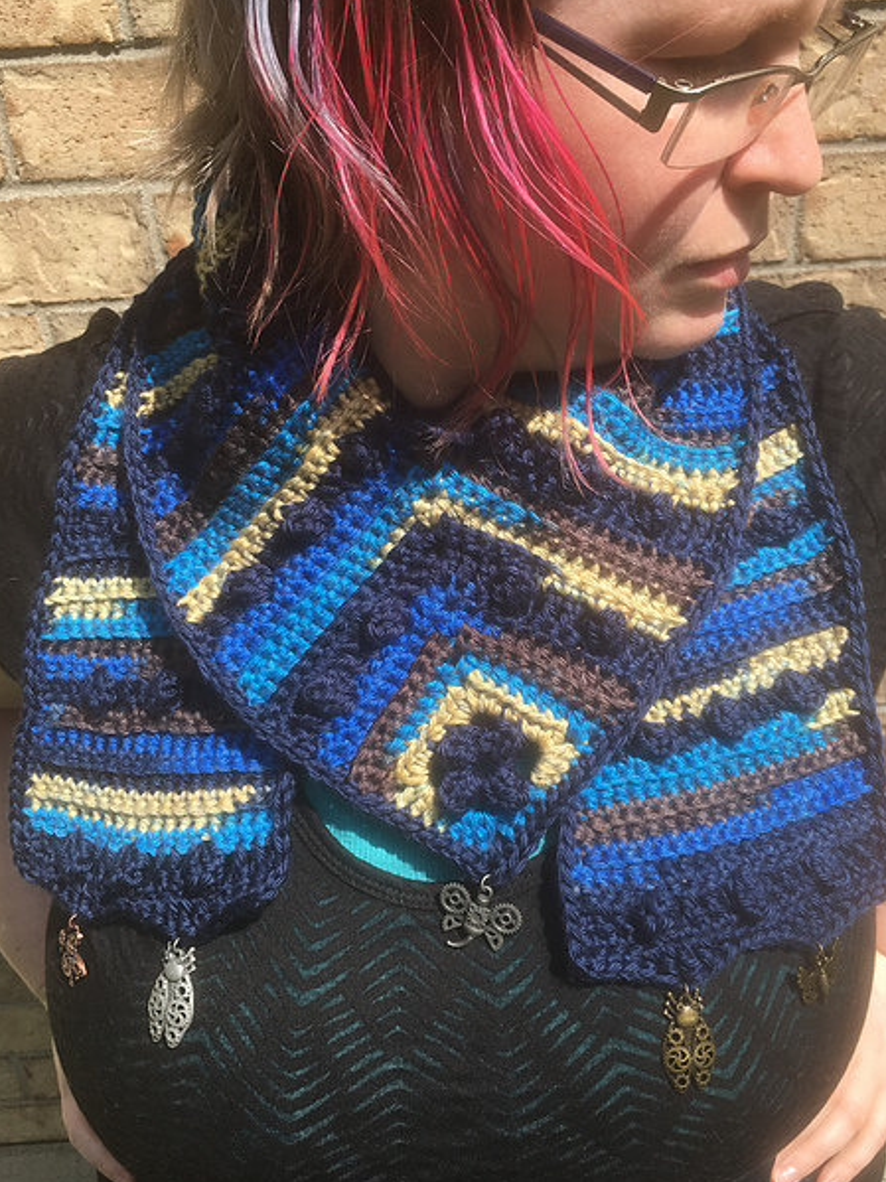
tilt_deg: -29.3
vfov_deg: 58.3
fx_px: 1058
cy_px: 560
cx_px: 468
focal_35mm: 31
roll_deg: +3.2
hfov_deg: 45.4
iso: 25
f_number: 2.2
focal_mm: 4.15
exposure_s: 1/1026
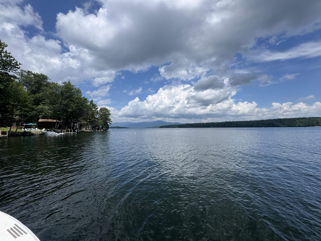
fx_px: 130
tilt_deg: +3.1
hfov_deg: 102.1
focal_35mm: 14
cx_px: 160
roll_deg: +1.2
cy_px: 120
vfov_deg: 85.7
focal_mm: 2.22
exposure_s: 1/3906
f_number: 2.2
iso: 50
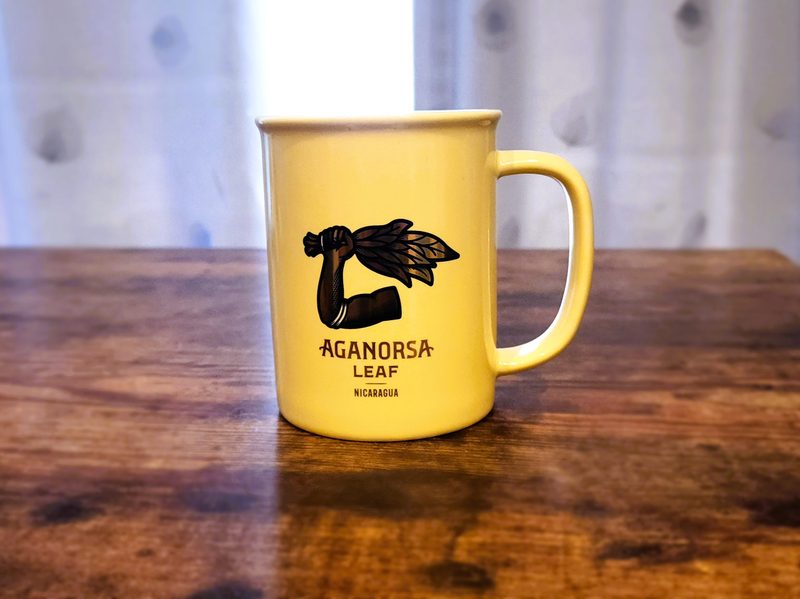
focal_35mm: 23
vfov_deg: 58.8
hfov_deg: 74.0
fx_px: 531
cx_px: 400
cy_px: 300
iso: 320
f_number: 1.8
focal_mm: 6.4
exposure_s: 1/60.2
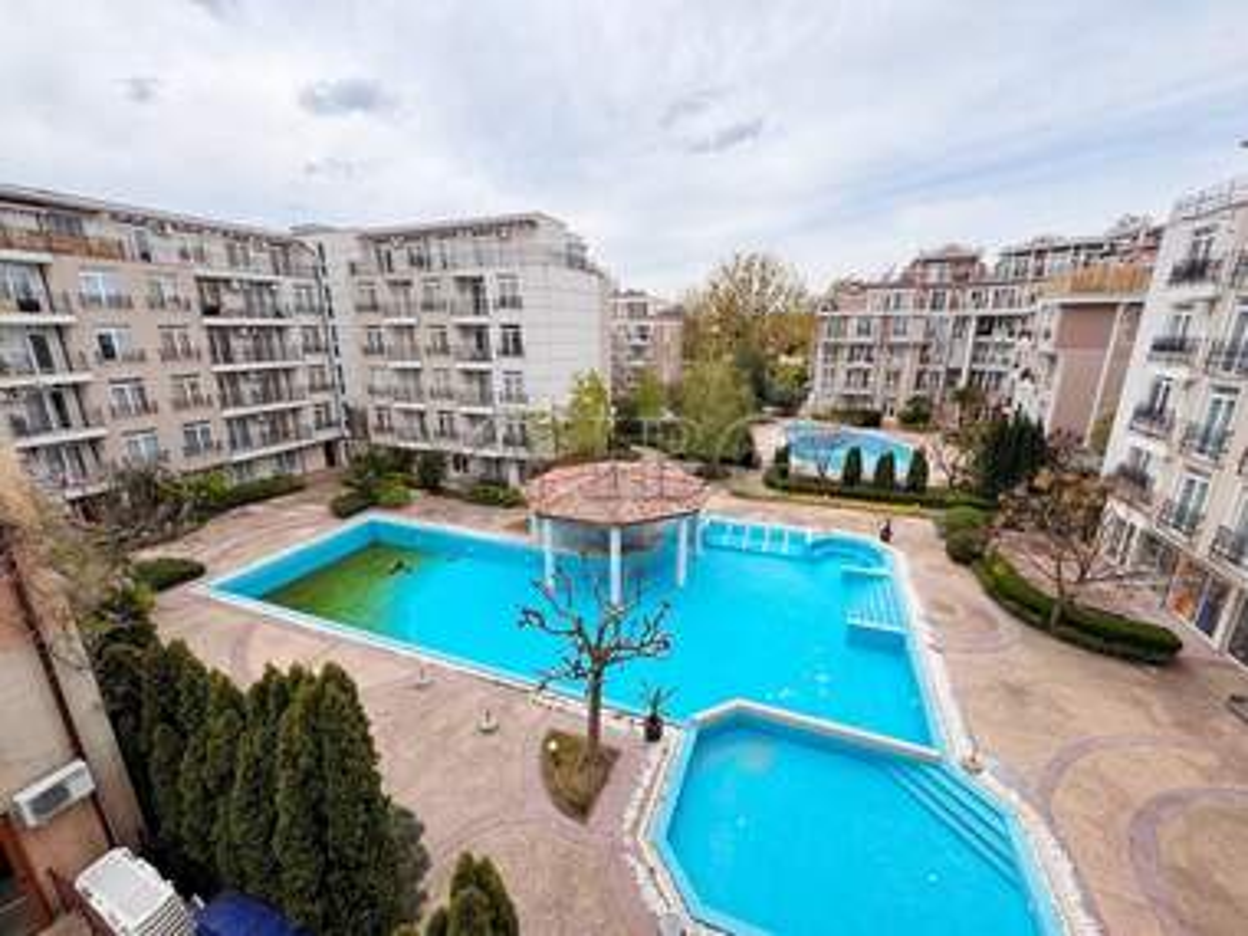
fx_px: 505
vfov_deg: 85.7
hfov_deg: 102.1
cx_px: 624
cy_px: 468
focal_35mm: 14
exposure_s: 1/1160
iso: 50
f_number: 2.2
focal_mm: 2.22
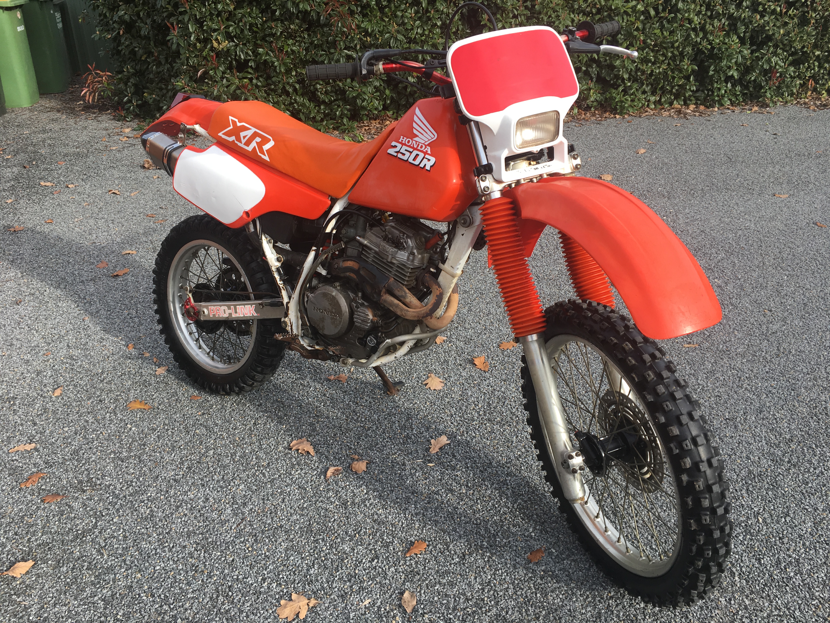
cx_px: 415
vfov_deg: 48.2
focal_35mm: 29
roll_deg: +0.2
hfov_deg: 61.7
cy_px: 312
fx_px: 695
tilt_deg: -27.3
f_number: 2.2
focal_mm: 4.15
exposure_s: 1/358
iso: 25
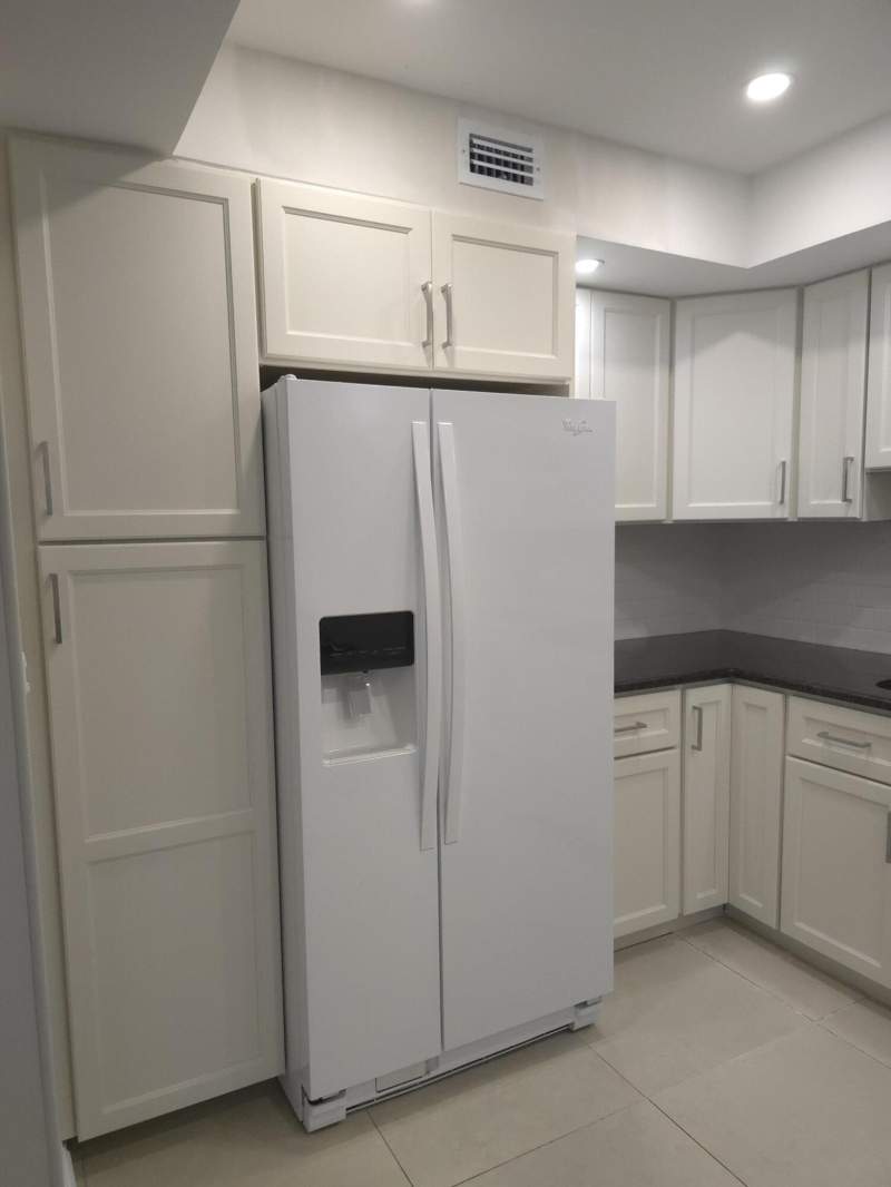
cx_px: 446
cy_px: 594
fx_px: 789
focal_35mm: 23
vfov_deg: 73.9
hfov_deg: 58.9
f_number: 1.7
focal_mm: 6.3
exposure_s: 1/500
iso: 800
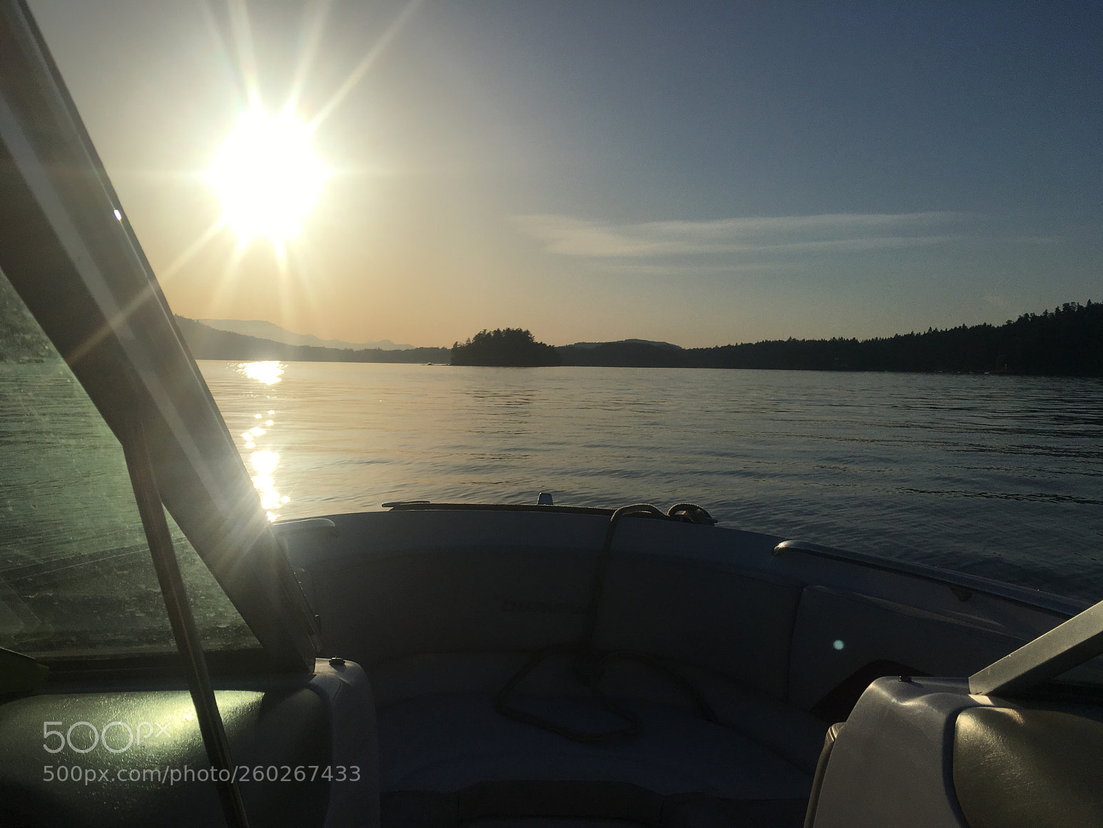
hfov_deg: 61.7
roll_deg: -0.5
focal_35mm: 29
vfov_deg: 48.2
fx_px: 924
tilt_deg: -3.3
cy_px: 414
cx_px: 552
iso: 25
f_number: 2.2
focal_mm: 4.15
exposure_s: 1/10989
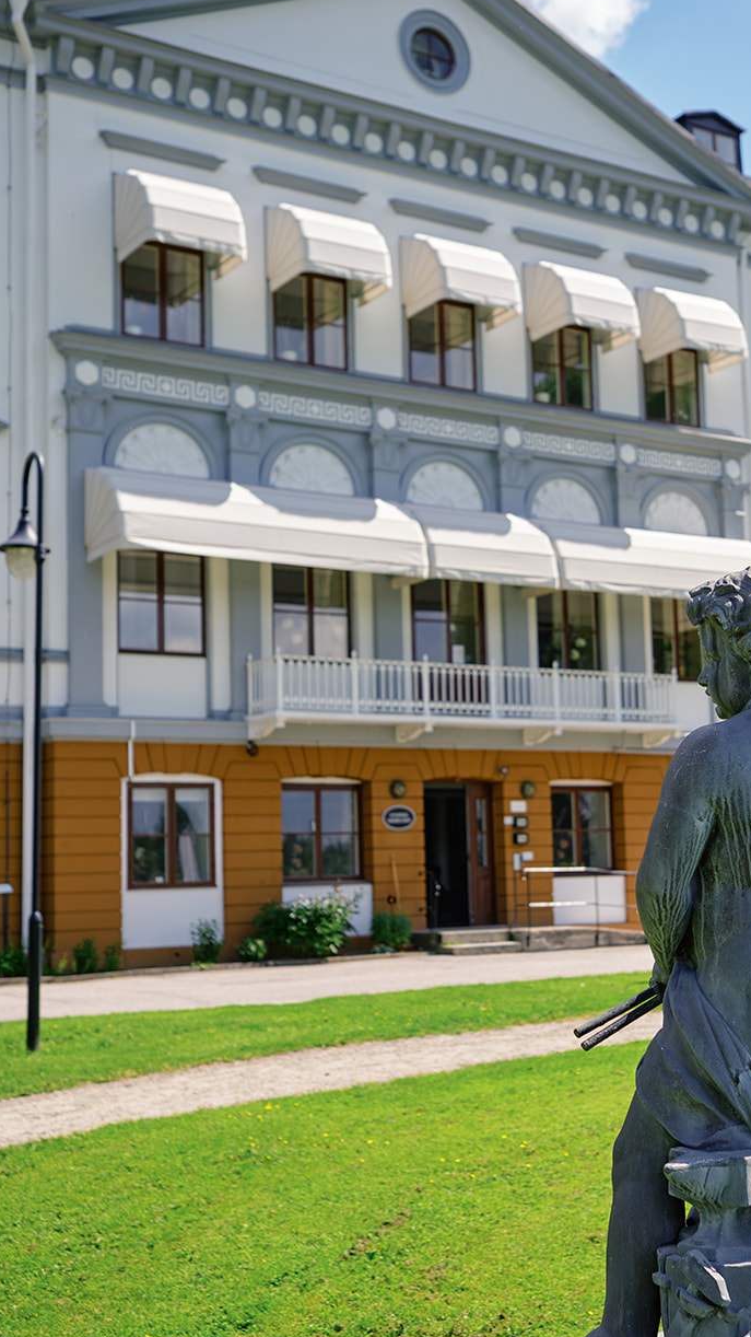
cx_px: 527
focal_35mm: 48
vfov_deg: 42.9
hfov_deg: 24.7
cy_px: 665
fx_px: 1700
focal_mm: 23
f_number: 2.5
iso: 125
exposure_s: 1/1600
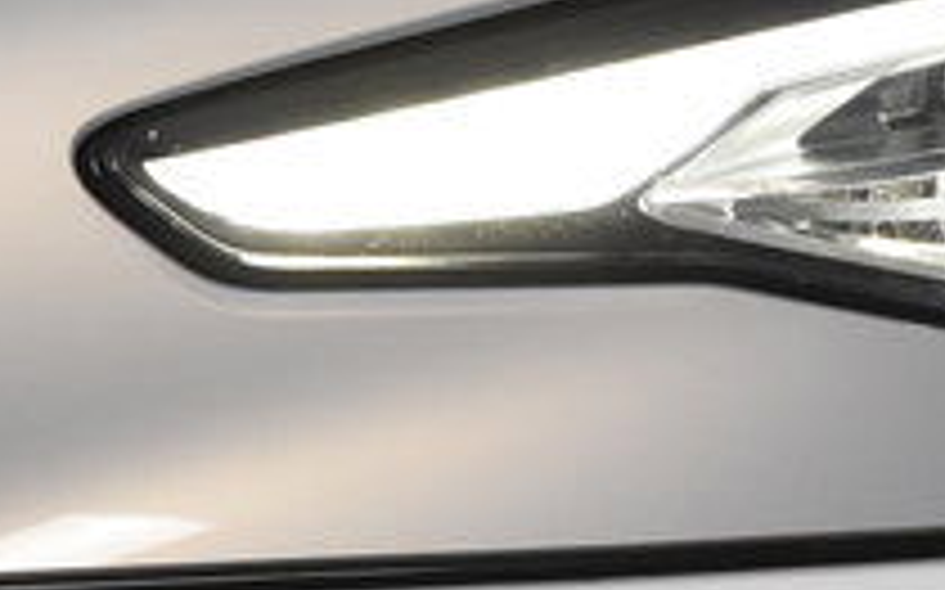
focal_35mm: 261
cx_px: -828
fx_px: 6718
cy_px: 682
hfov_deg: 7.8
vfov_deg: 5.0
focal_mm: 28
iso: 1600
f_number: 7.1
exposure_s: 1/200
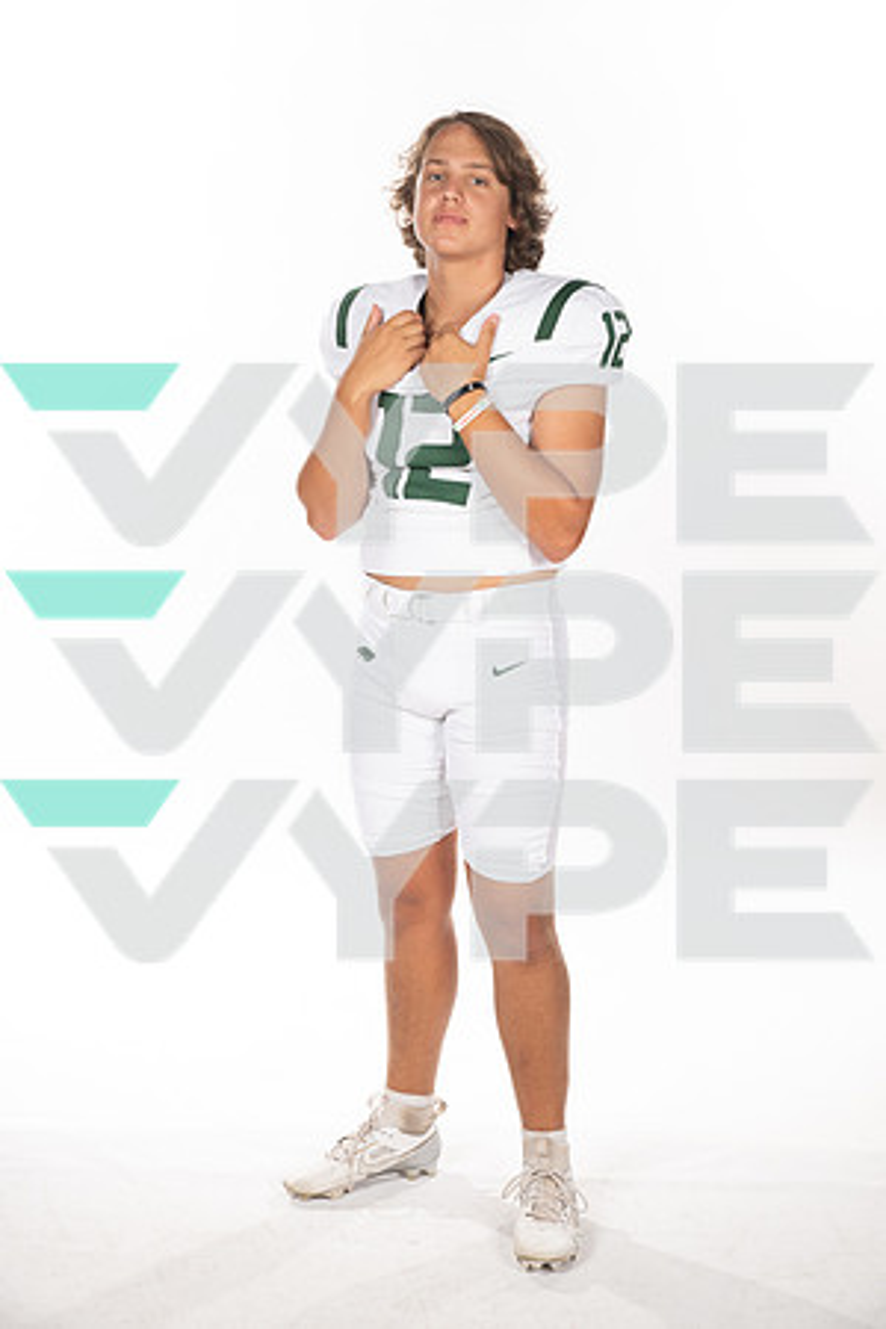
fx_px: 2067
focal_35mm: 56
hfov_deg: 24.2
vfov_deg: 35.6
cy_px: 664
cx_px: 443
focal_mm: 56
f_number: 8
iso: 640
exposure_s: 1/400
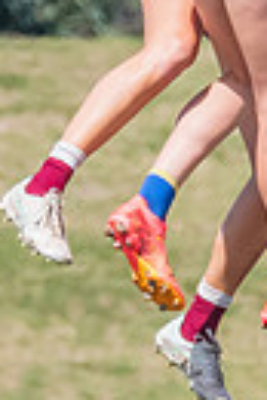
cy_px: -27
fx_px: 36302
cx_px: 209
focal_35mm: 3272
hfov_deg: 0.4
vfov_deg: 0.6
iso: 800
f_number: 11
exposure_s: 1/1250
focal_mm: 420
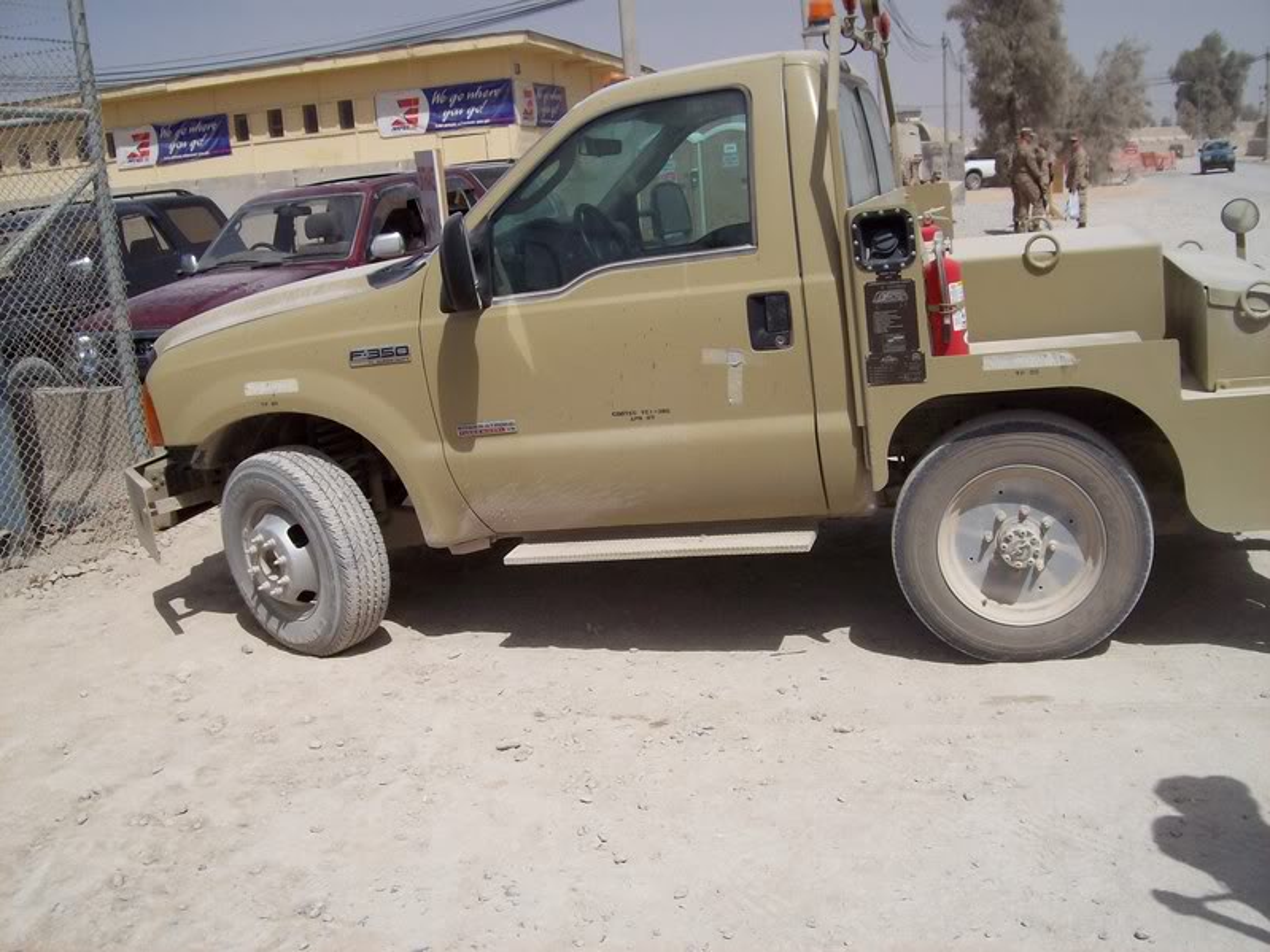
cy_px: 476
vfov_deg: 39.6
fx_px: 1321
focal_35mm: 36
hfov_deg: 51.4
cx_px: 635
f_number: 4.8
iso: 80
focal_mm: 6
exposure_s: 1/1401
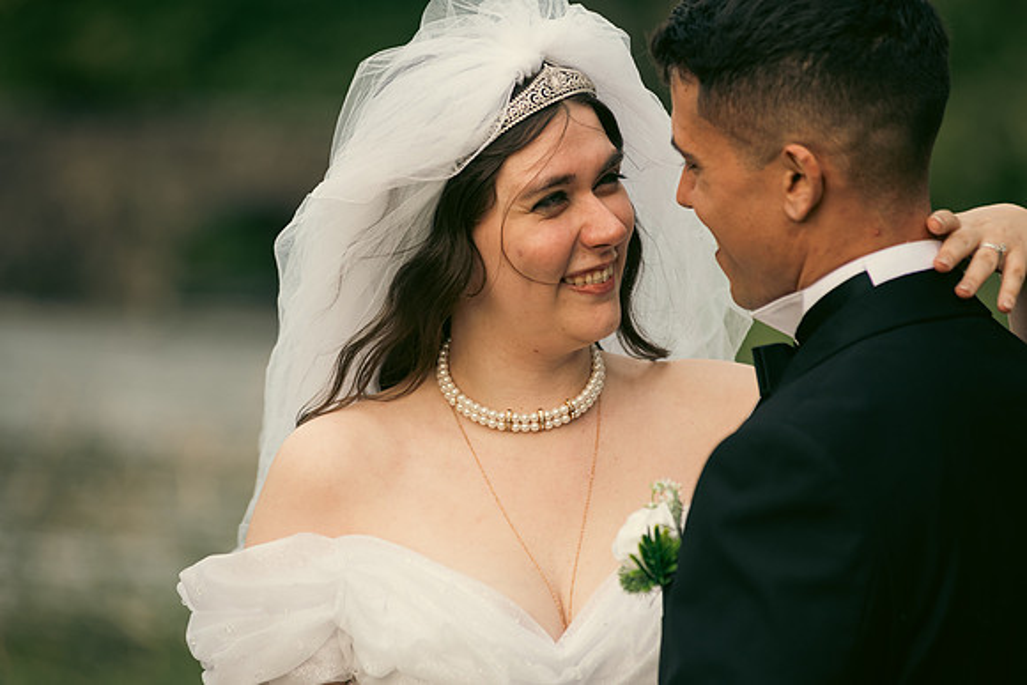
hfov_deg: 10.3
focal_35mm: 200
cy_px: 342
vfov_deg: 6.9
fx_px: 5707
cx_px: 514
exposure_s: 1/200
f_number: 3.5
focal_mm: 200
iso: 320
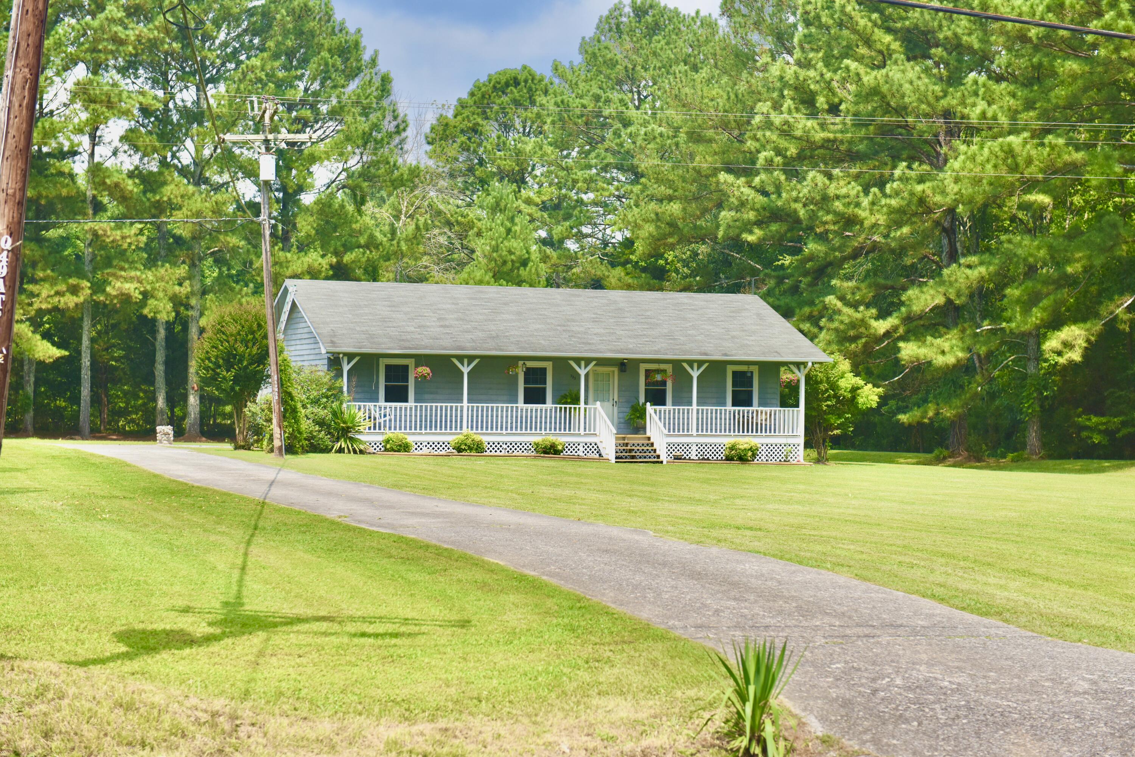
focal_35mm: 70
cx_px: 568
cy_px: 378
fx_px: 2207
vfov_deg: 19.5
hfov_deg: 28.8
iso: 500
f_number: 4
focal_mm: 70
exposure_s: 1/2000
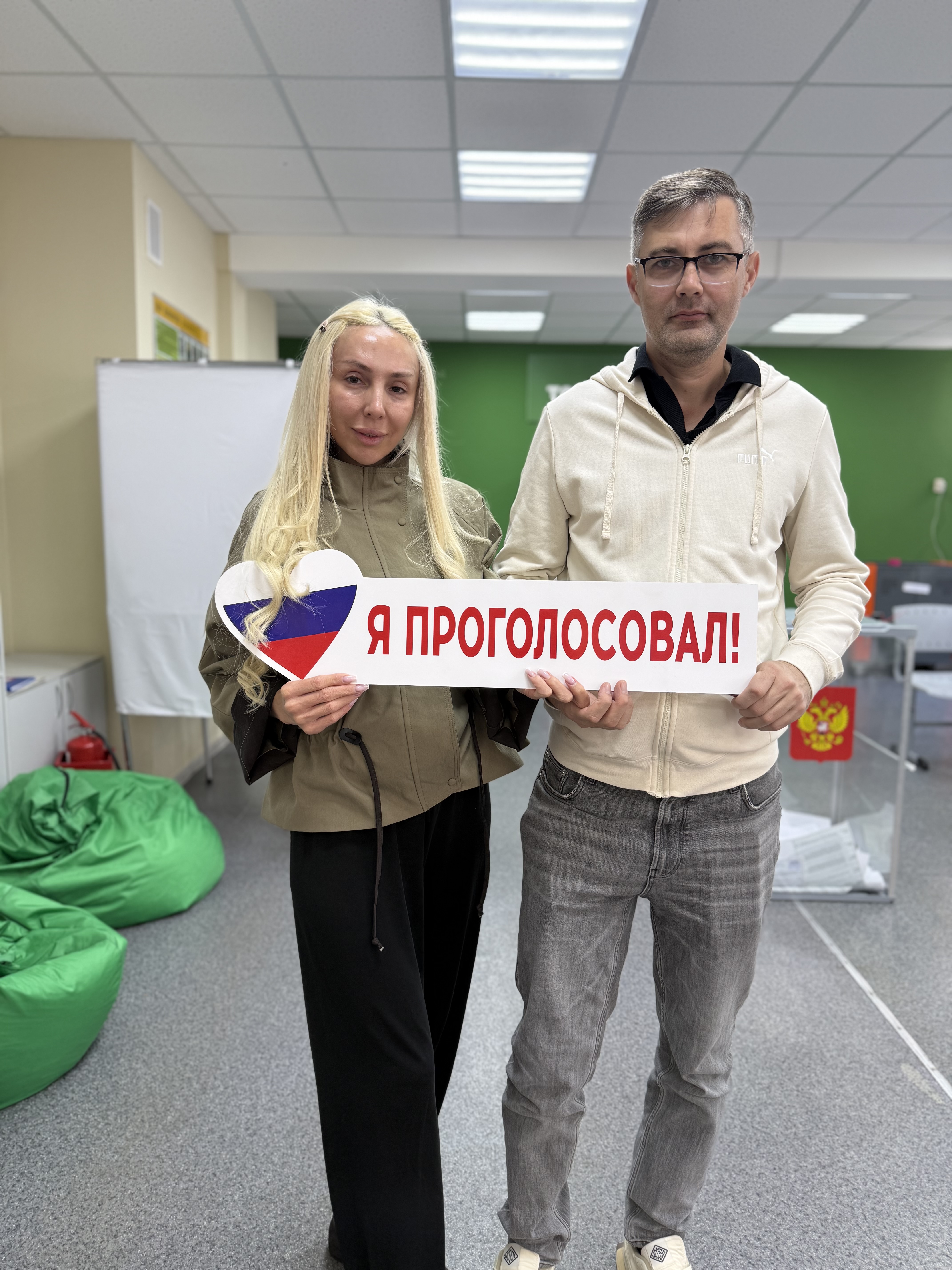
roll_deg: -1.3
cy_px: 635
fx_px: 880
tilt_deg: -7.8
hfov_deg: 56.8
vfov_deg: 71.6
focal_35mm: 24
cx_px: 476
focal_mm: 6.76
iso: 80
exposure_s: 1/100
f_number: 1.78
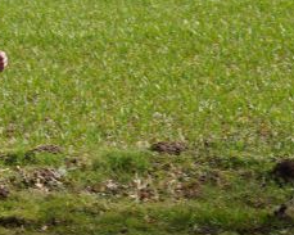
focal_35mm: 215
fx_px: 1870
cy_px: 88
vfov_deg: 7.2
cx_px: 17
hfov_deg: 8.9
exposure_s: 1/250
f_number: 8
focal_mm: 70
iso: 100
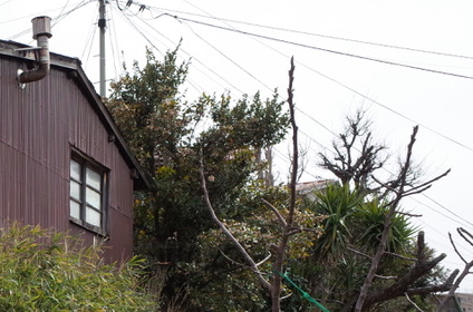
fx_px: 943
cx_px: -94
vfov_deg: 18.1
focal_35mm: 72
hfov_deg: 25.3
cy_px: 343
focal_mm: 18.3
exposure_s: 1/400
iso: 250
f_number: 8
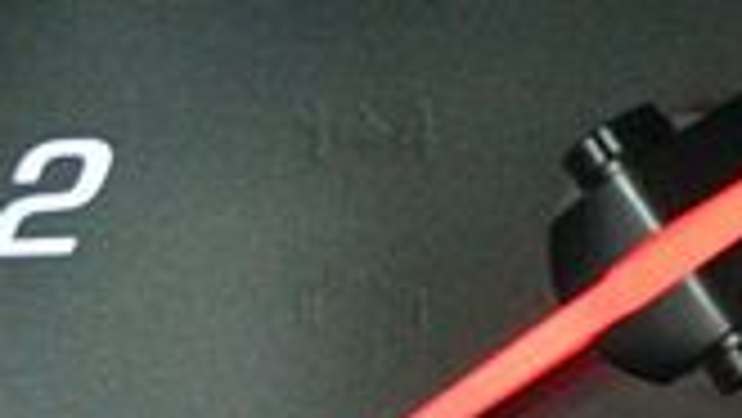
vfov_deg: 6.2
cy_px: 418
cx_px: 1403
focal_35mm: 195
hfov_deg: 10.3
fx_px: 3838
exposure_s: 1/60
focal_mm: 32
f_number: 4.8
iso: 12800
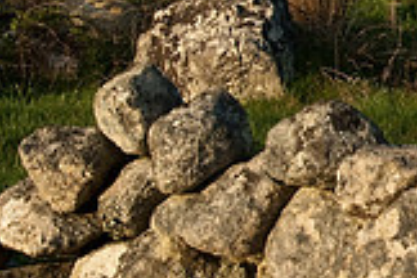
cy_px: -57
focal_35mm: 215
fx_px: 2490
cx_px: 728
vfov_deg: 6.4
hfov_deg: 9.2
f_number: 8
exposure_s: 1/250
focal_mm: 40
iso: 200
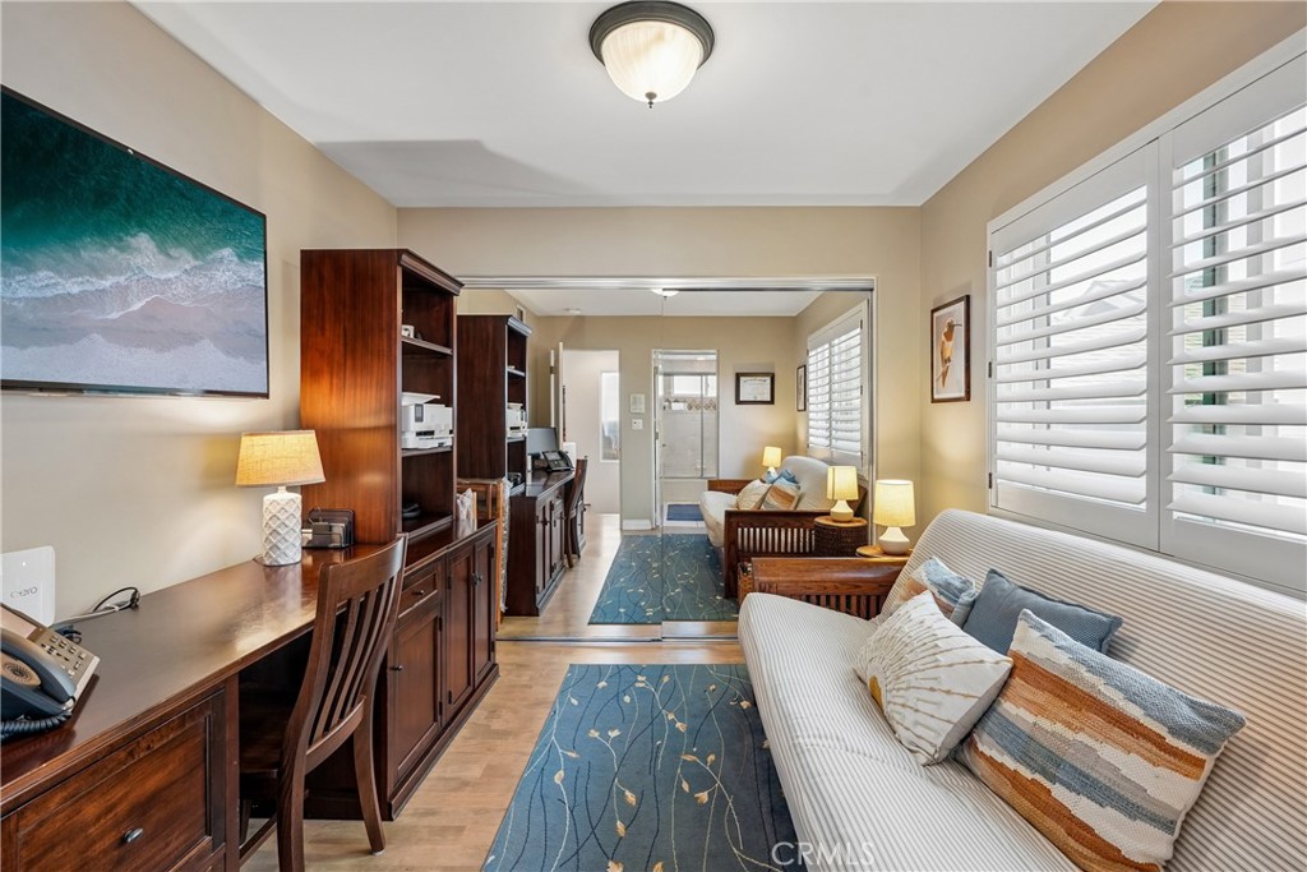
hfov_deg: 96.7
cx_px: 654
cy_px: 436
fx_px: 581
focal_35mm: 16
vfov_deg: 73.8
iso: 400
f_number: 8
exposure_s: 1/13
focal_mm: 16
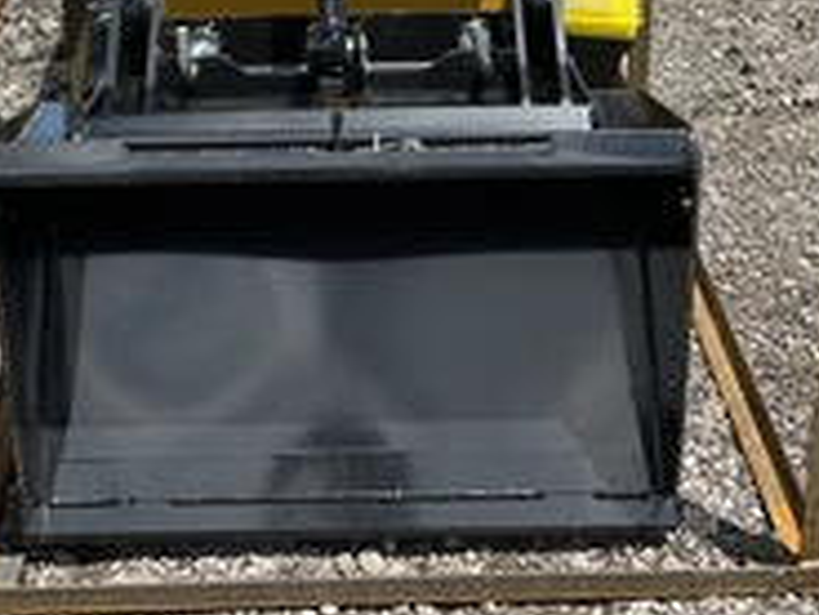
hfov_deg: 30.7
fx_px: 1491
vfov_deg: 22.4
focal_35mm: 63
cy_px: 0
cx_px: 343
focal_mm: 3
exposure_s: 1/1279
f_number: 1.8
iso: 25
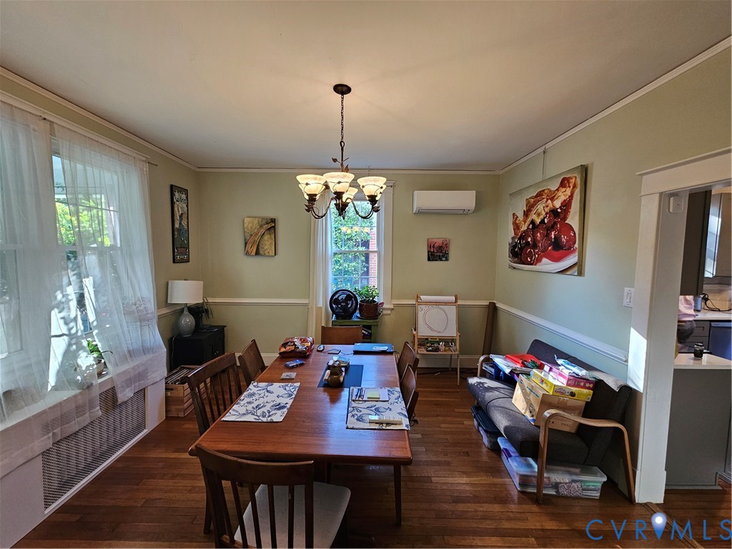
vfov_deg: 89.9
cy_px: 274
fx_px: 275
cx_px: 366
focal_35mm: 13
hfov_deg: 106.2
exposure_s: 1/60
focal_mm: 2.2
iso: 125
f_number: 2.2
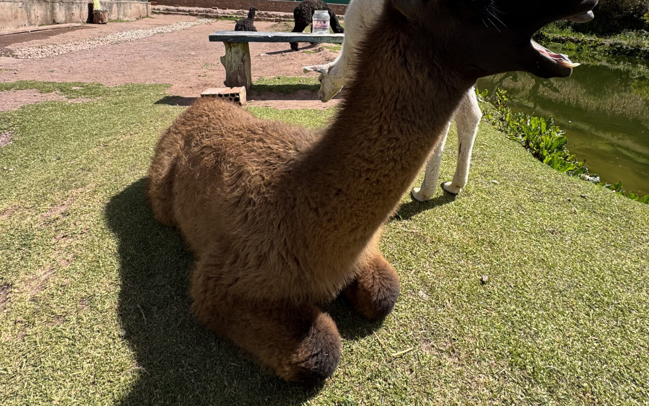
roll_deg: -3.7
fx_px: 354
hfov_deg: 85.1
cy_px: 63
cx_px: 322
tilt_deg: -8.6
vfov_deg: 54.2
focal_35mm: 20
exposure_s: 1/980
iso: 40
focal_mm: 2.22
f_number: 2.2
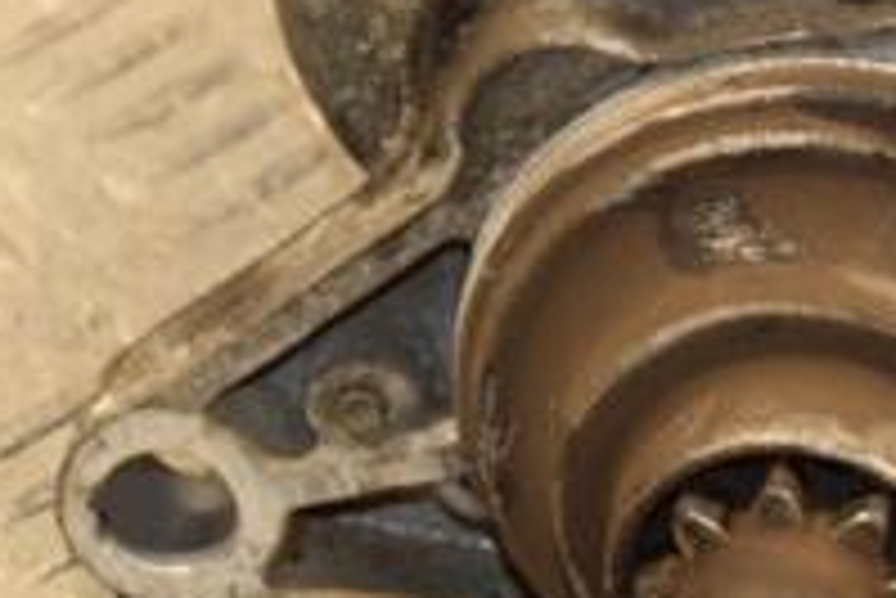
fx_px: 8456
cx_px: 675
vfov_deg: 4.1
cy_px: 85
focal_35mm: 340
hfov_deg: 6.1
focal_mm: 75
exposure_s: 1/100
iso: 800
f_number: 5.3
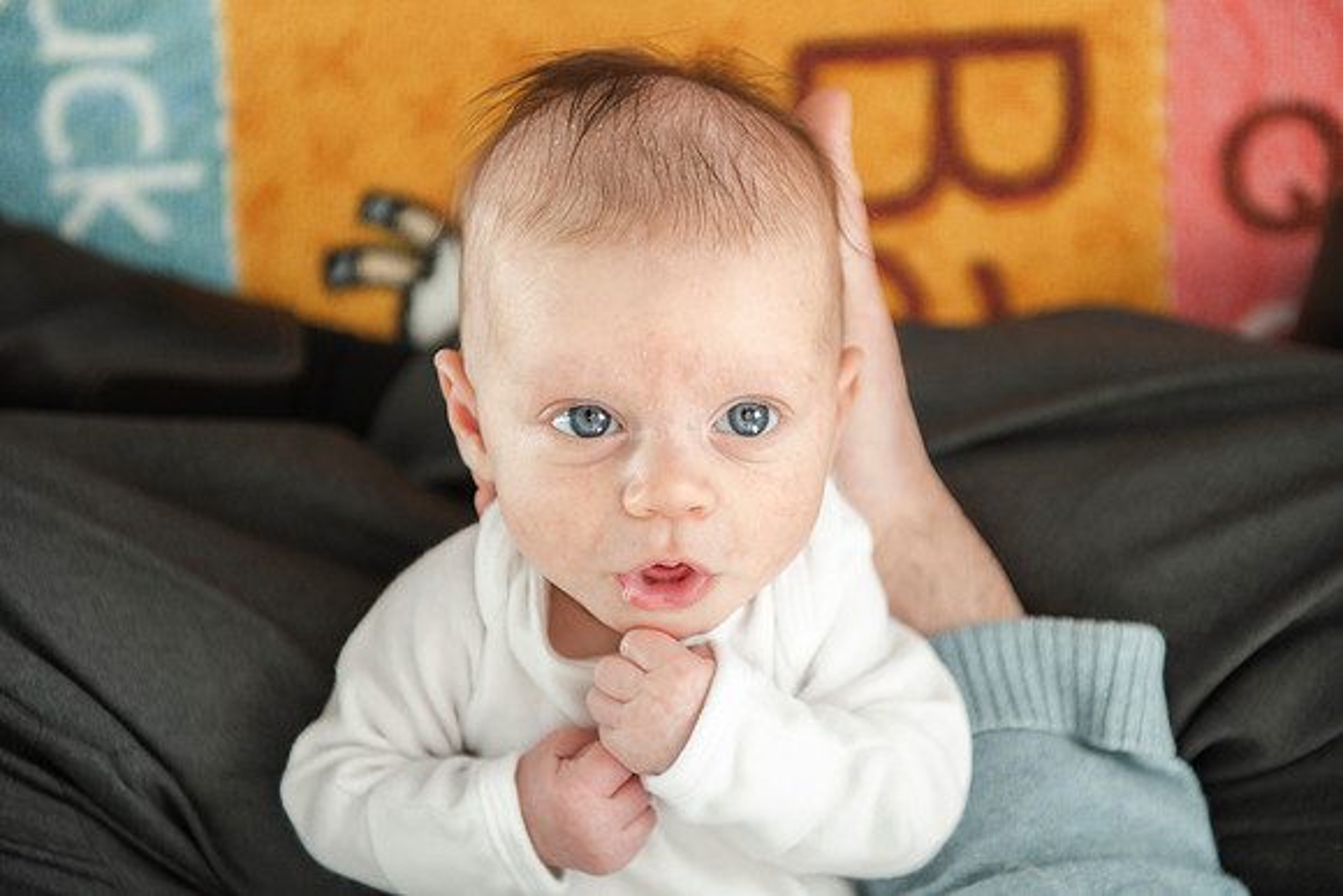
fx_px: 2612
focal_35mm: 70
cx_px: 672
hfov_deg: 28.8
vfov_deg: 19.5
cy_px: 448
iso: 800
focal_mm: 70
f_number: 3.2
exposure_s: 1/125
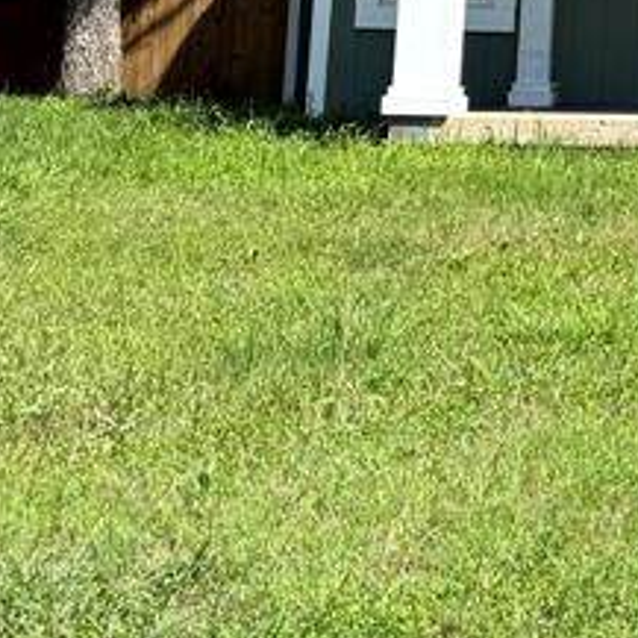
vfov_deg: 16.5
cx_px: 1055
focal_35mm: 100
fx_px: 2085
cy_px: -163
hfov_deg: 15.5
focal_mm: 6.76
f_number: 1.78
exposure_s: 1/2801
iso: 80
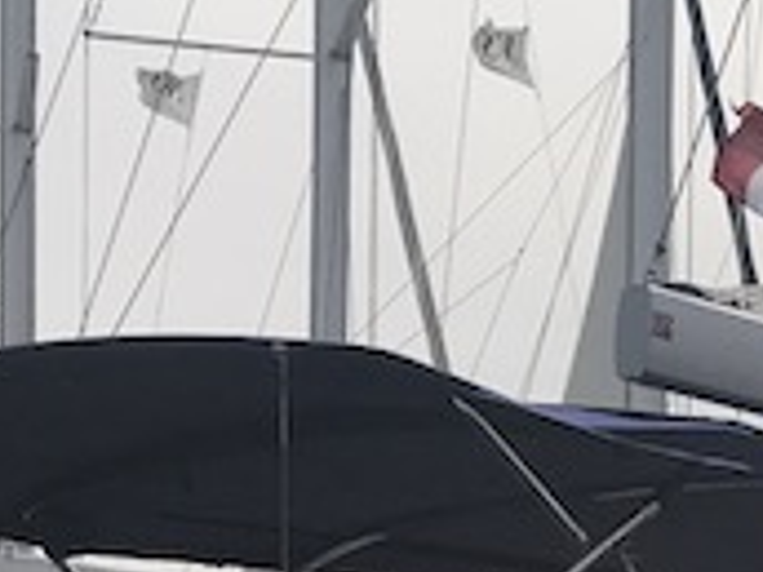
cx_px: 1322
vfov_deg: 10.6
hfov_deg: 13.7
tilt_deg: -2.6
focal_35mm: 130
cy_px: 1077
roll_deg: -2.7
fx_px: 2865
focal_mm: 3.99
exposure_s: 1/6410
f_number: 1.8
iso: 20
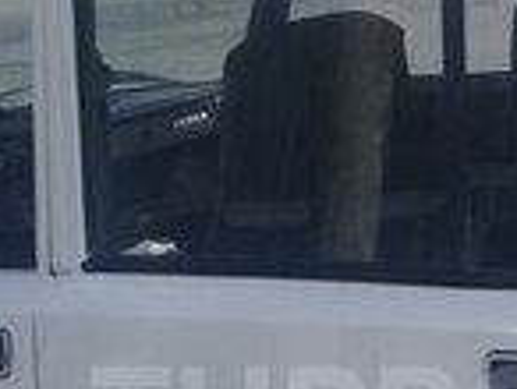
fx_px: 2094
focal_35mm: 140
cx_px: 453
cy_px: 419
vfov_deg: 10.5
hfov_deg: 14.0
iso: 50
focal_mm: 3.3
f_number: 2.2
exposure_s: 1/949
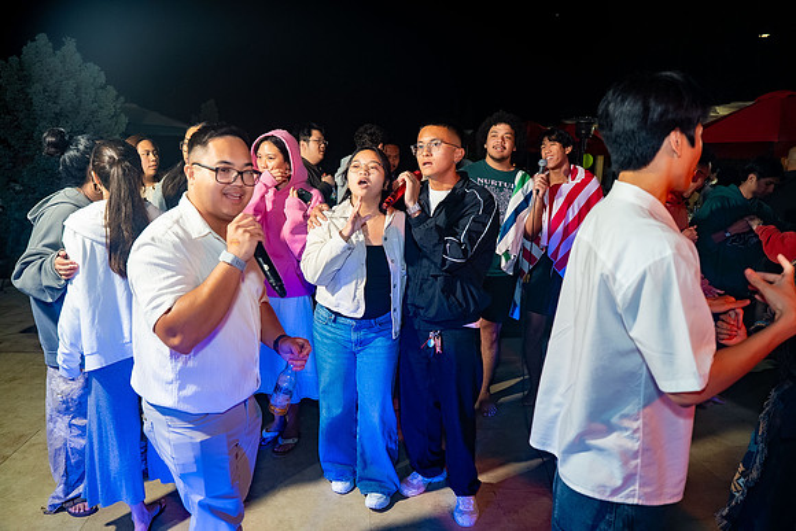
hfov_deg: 73.7
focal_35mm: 24
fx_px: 531
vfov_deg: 53.2
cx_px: 398
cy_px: 266
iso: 1000
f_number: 2.8
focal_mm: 24
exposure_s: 1/160
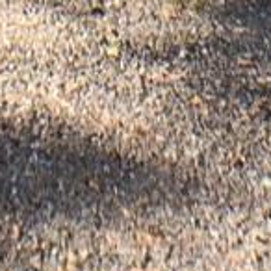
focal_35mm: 263
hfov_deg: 6.6
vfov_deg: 6.2
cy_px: -531
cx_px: -71
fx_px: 2329
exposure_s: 1/218
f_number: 2.2
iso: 32
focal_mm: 4.15
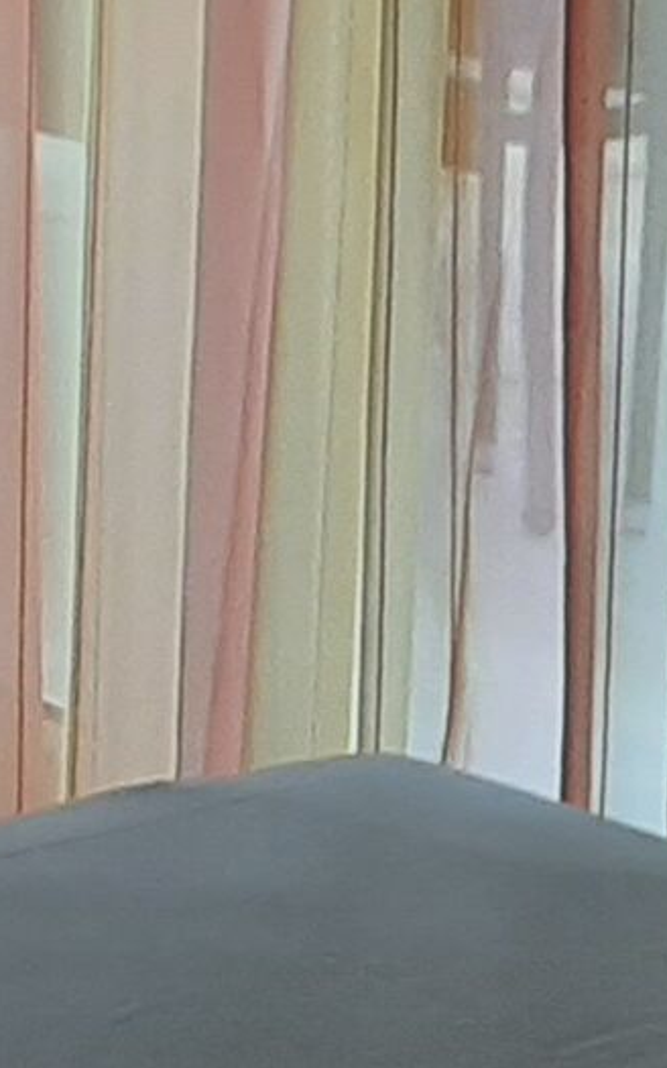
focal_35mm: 147
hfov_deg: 7.4
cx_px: -1633
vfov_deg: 13.4
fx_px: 4277
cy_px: -553
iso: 50
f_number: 1.7
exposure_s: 1/60
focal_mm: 3.93
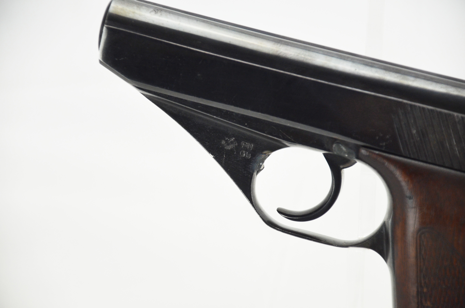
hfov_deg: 10.2
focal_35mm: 202
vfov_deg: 6.8
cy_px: 154
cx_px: 232
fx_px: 2610
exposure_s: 1/250
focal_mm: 135
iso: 800
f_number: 5.6
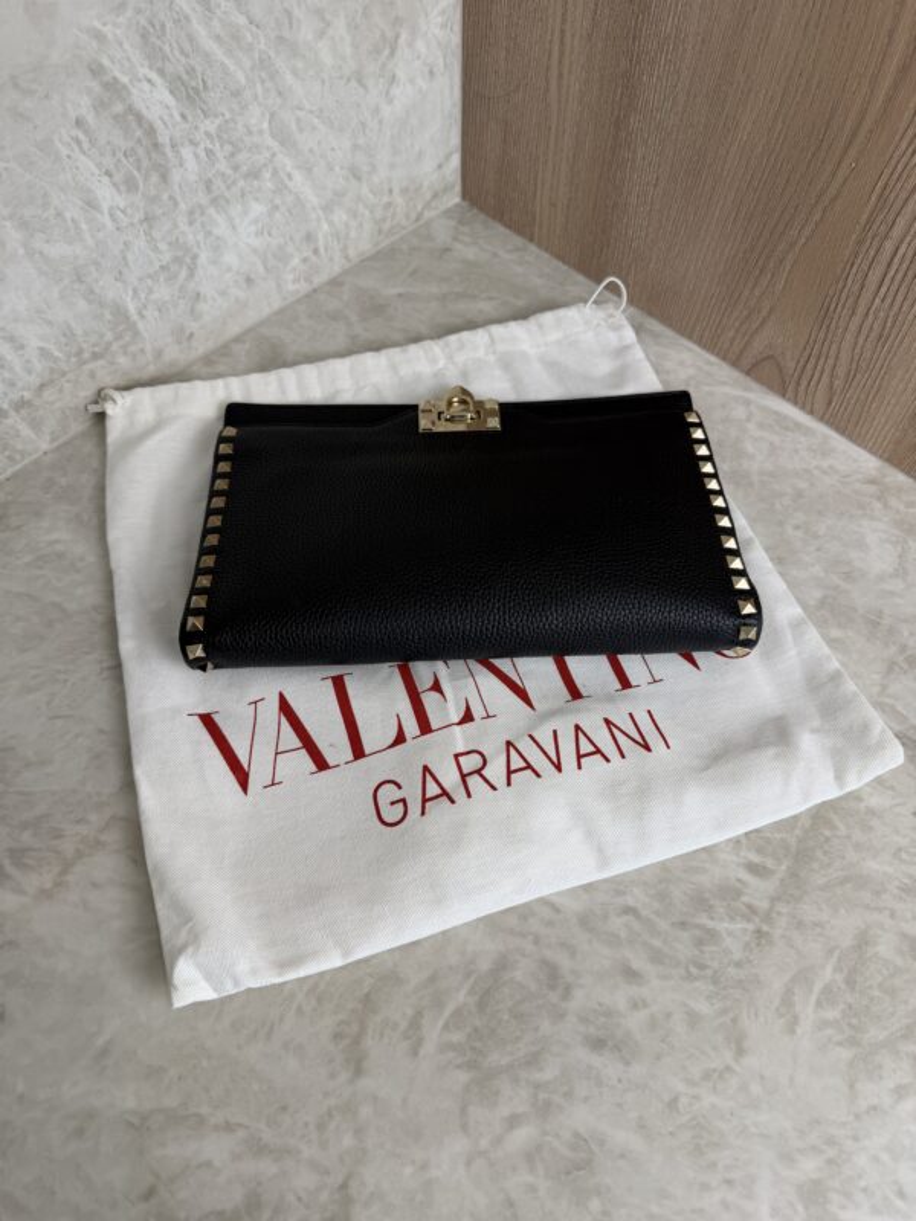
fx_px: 847
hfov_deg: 56.8
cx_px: 458
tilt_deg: -58.6
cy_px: 610
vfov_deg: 71.6
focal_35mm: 24
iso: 64
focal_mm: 6.76
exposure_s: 1/227
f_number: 1.78
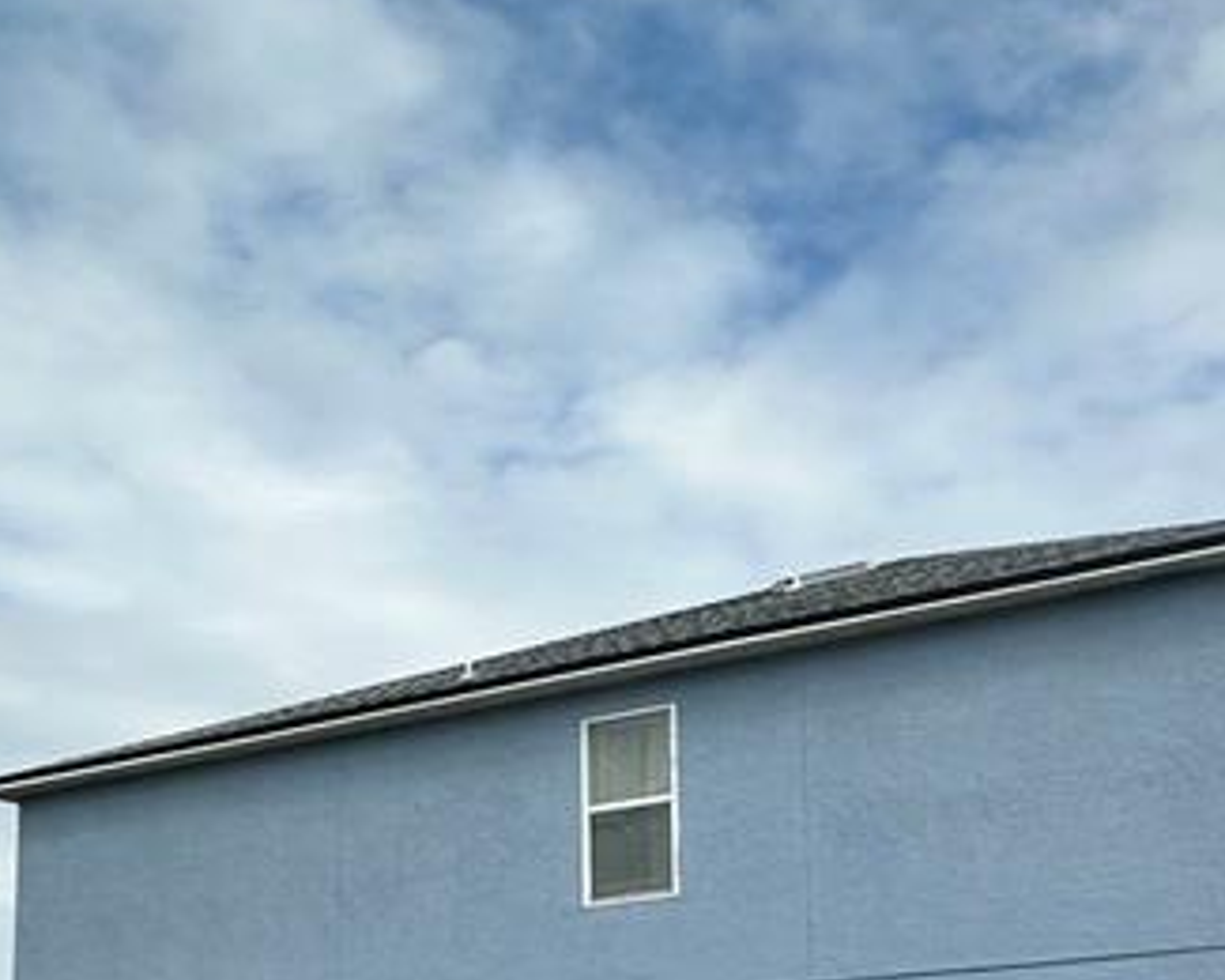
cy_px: 984
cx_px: 927
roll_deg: +2.2
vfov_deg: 32.1
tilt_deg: +7.2
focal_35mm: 43
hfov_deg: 41.6
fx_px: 1559
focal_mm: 2.22
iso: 50
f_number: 2.2
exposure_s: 1/2398
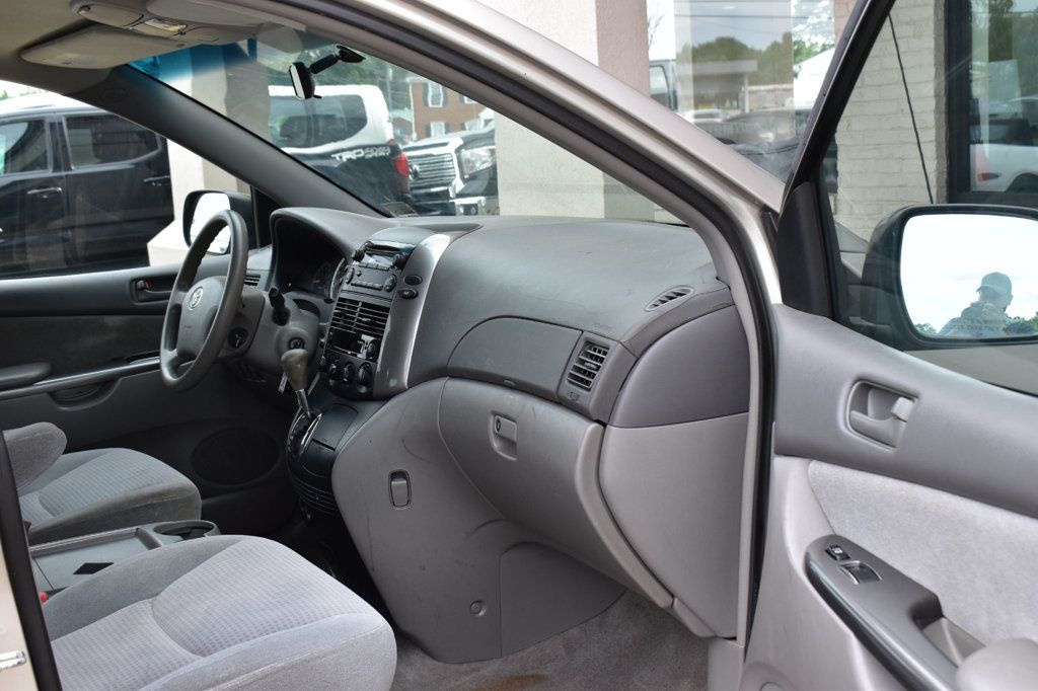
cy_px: 346
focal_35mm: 45
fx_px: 1297
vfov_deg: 29.8
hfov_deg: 43.6
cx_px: 519
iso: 400
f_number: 9
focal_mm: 30
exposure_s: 1/100
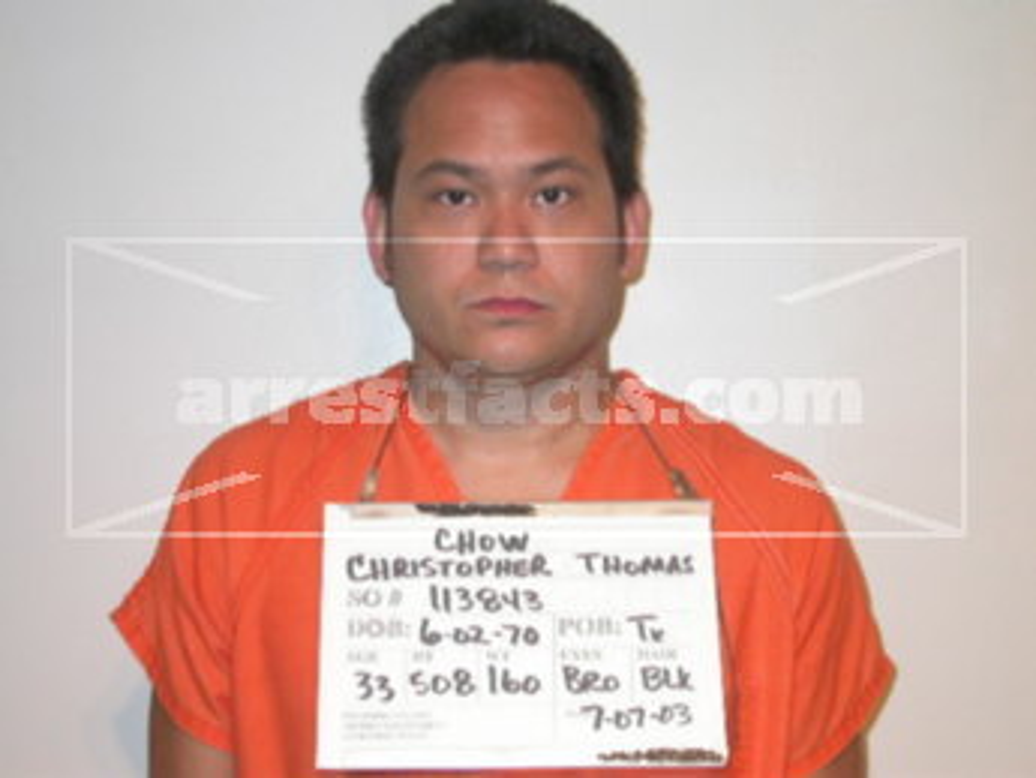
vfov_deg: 22.6
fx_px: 1946
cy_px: 389
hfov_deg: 29.8
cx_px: 518
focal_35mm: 65
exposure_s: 1/60.3
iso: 100
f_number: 3.2
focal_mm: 13.5
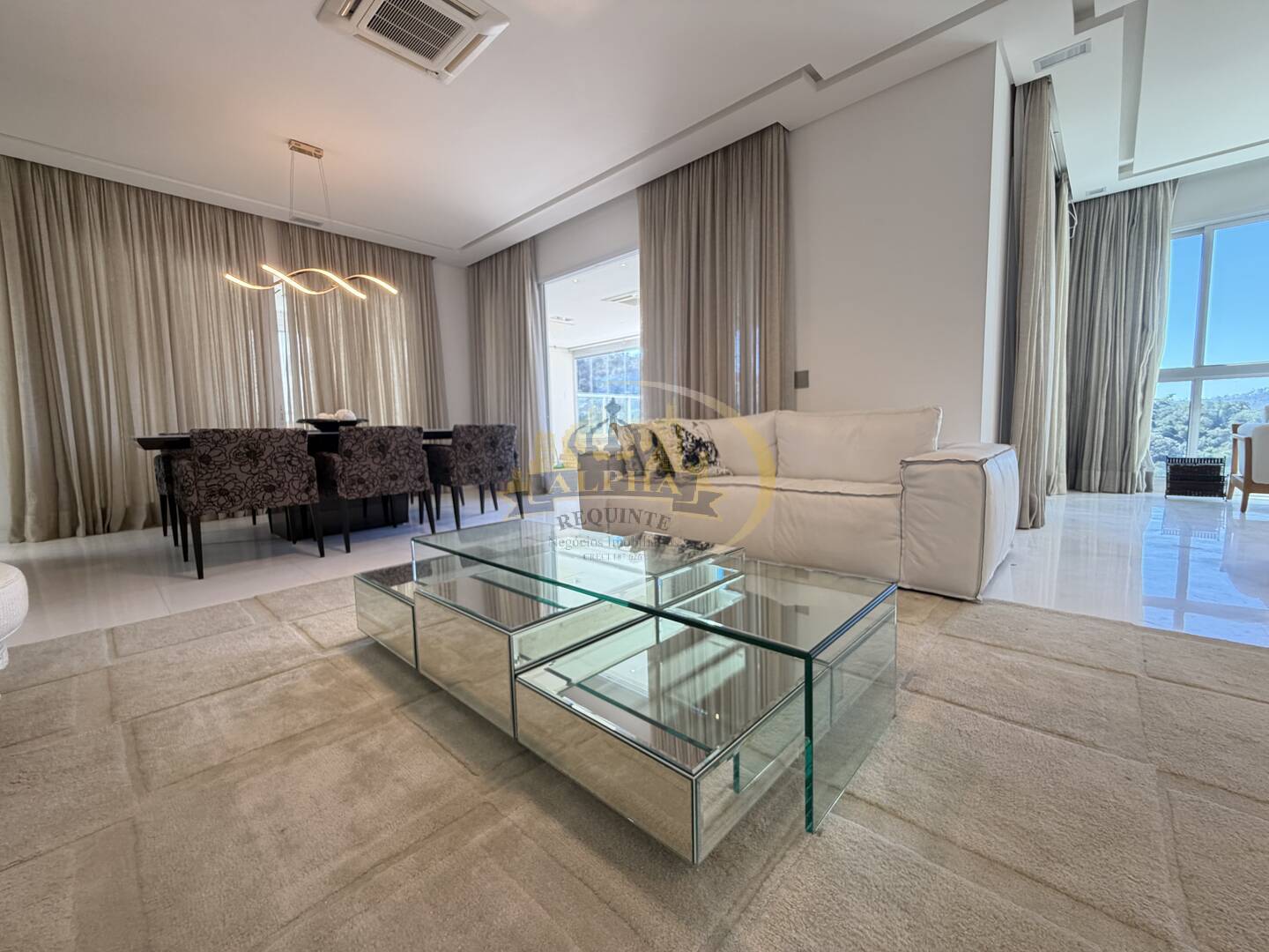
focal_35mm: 14
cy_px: 476
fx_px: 513
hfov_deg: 102.1
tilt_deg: -5.5
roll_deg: +1.1
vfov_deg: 85.7
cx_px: 634
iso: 160
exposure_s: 1/120
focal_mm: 2.22
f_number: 2.2
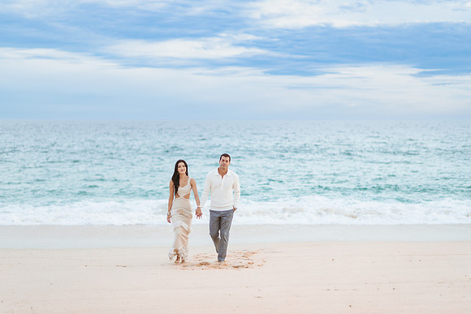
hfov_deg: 34.5
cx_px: 236
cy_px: 157
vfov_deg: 23.4
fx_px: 759
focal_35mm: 58
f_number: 1.4
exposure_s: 1/6400
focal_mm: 58
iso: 250
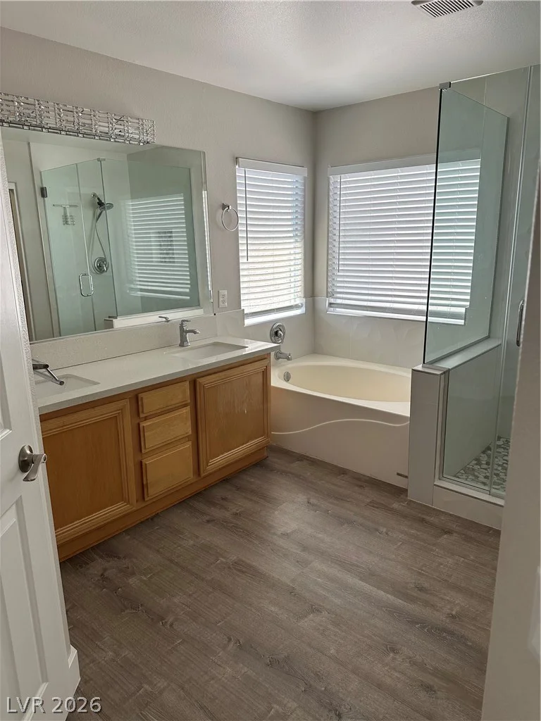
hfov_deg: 56.8
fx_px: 500
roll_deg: +0.6
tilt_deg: -14.8
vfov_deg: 71.6
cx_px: 270
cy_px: 360
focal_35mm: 24
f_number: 1.78
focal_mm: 6.86
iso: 80
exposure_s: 1/411
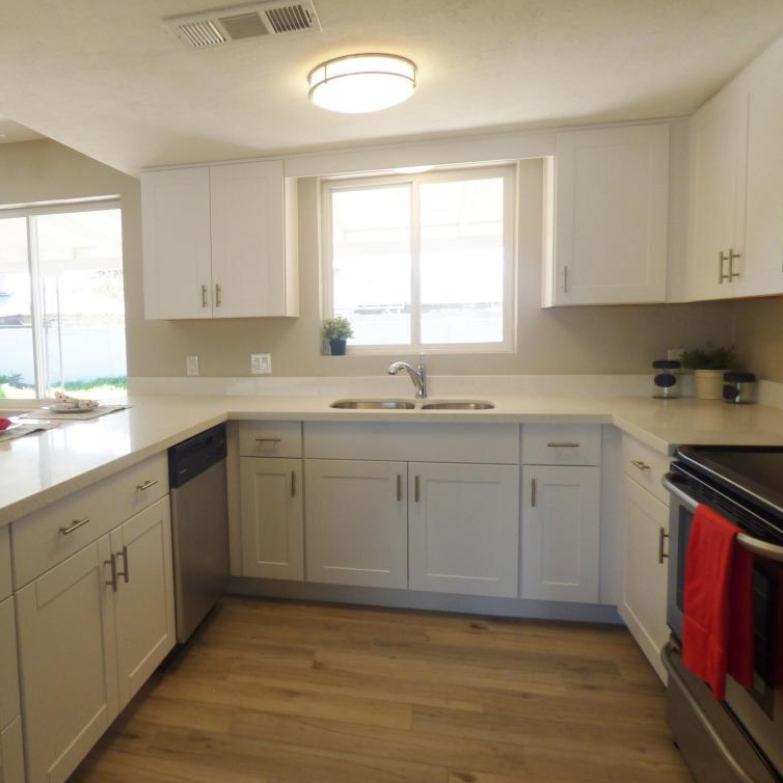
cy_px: 393
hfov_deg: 63.3
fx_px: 614
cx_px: 256
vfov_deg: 65.0
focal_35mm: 24
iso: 100
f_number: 2.8
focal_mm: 3.58
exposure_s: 1/125
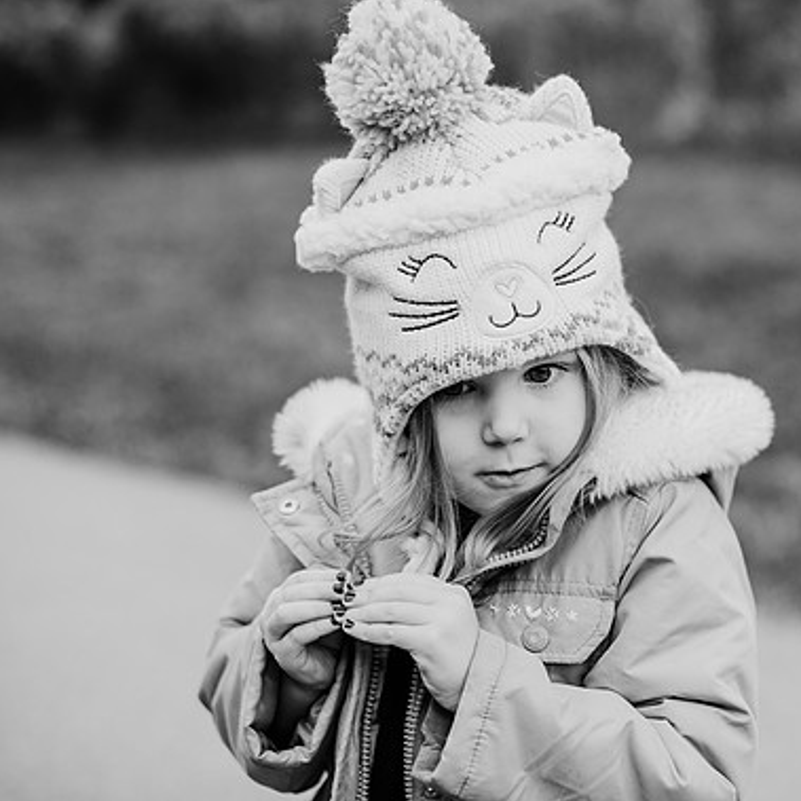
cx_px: 511
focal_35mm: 65
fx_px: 1702
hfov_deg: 26.4
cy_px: 398
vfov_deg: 26.5
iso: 320
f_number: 2.2
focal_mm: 50
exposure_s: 1/800
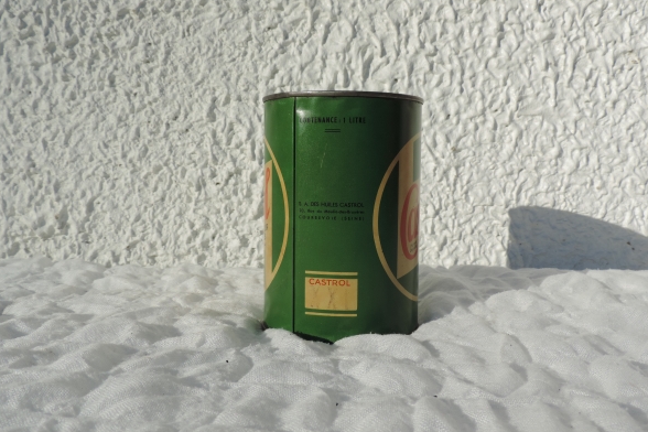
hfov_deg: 54.4
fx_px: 630
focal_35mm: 35
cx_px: 325
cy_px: 201
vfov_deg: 37.8
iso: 80
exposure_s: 1/1600
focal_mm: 5.8
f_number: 3.6
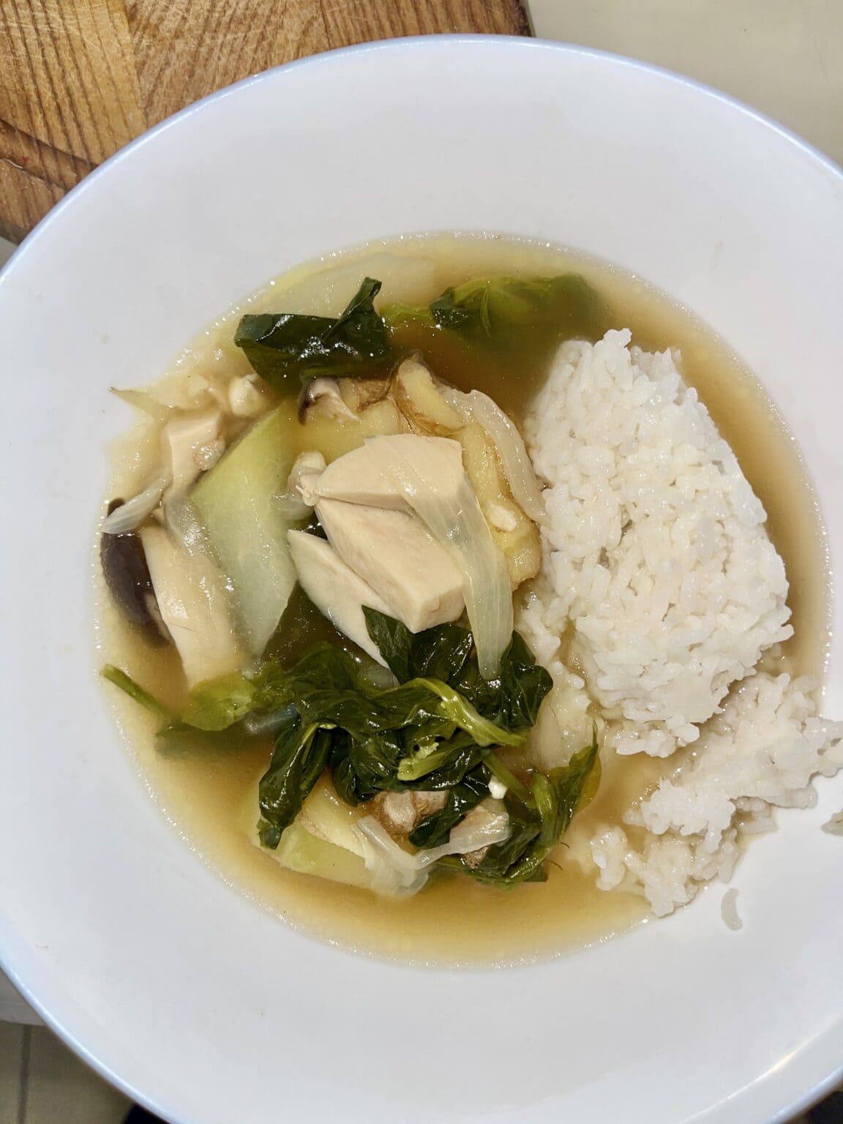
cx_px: 422
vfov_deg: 67.3
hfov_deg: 53.1
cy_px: 562
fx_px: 844
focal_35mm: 26
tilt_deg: -86.6
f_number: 1.6
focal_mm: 5.1
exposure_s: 1/76
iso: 32
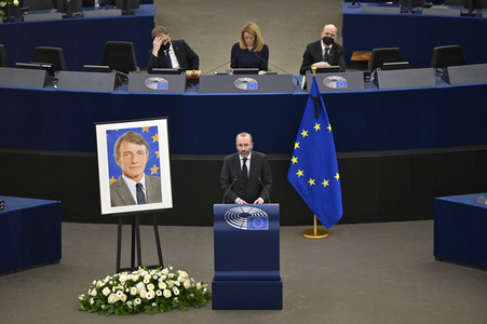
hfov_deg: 10.3
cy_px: 162
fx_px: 2703
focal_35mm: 200
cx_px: 244
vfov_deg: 6.9
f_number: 2.8
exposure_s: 1/500
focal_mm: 200
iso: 1000
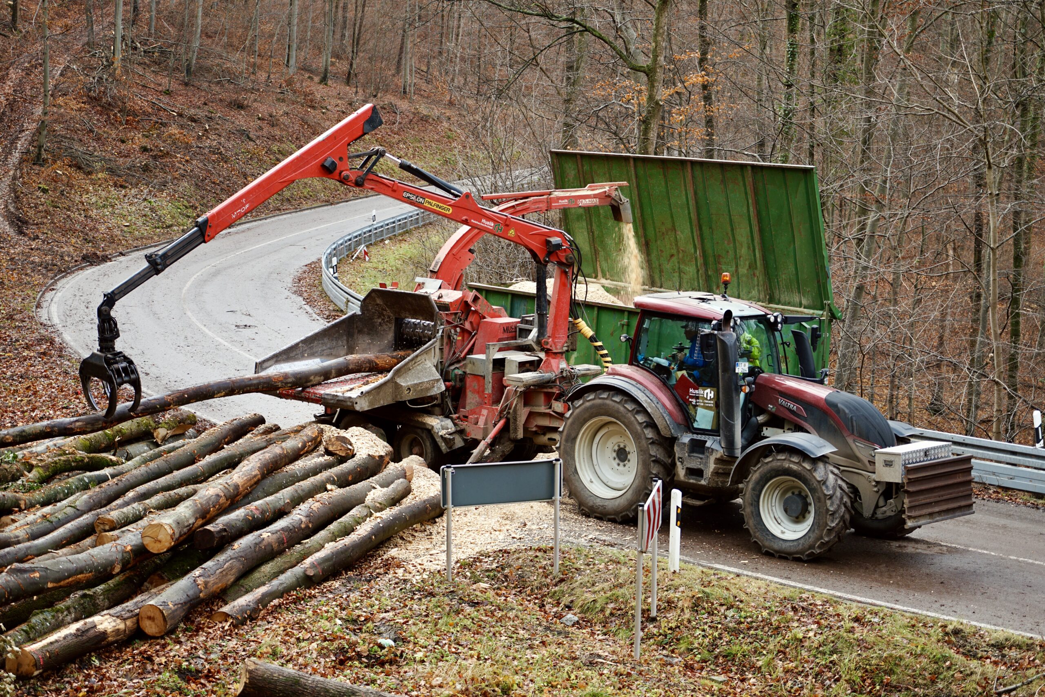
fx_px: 1800
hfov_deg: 32.4
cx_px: 522
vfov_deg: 21.9
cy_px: 348
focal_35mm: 62
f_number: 4
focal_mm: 62
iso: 125
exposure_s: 1/160
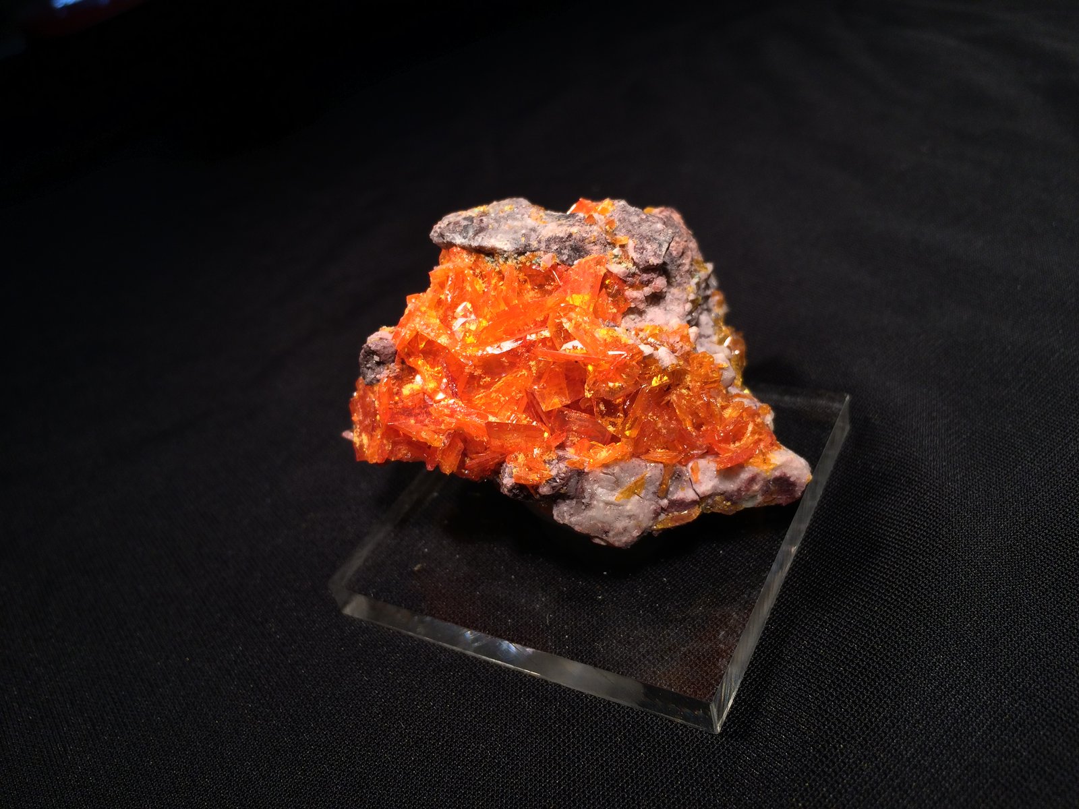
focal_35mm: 29
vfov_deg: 48.2
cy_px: 404
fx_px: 904
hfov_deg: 61.7
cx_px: 540
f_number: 2.2
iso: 32
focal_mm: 4.15
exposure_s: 1/159
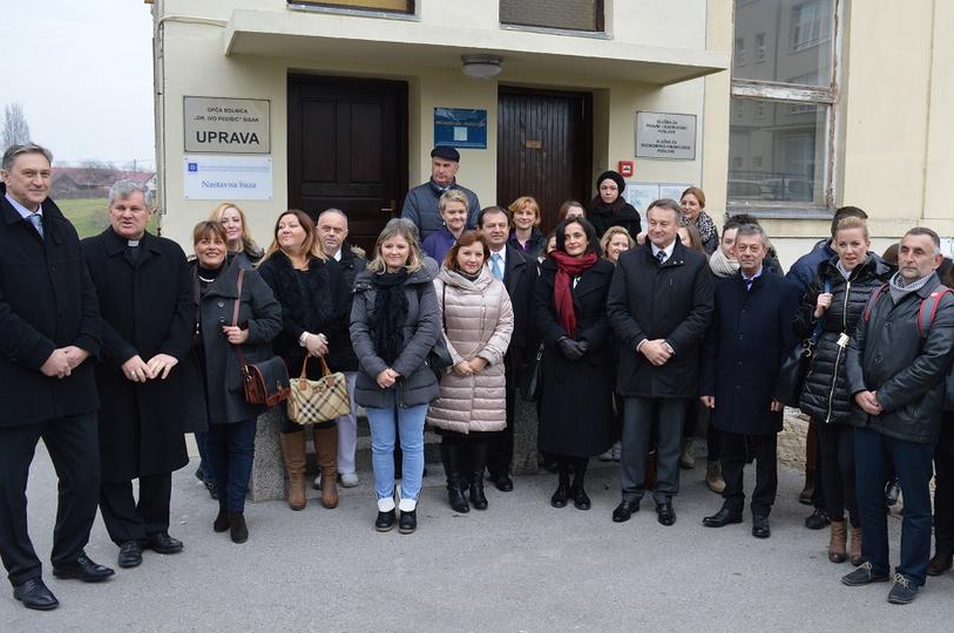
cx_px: 593
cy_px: 325
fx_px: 900
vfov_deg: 38.8
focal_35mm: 34
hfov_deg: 55.2
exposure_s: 1/125
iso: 360
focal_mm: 18
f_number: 5.6
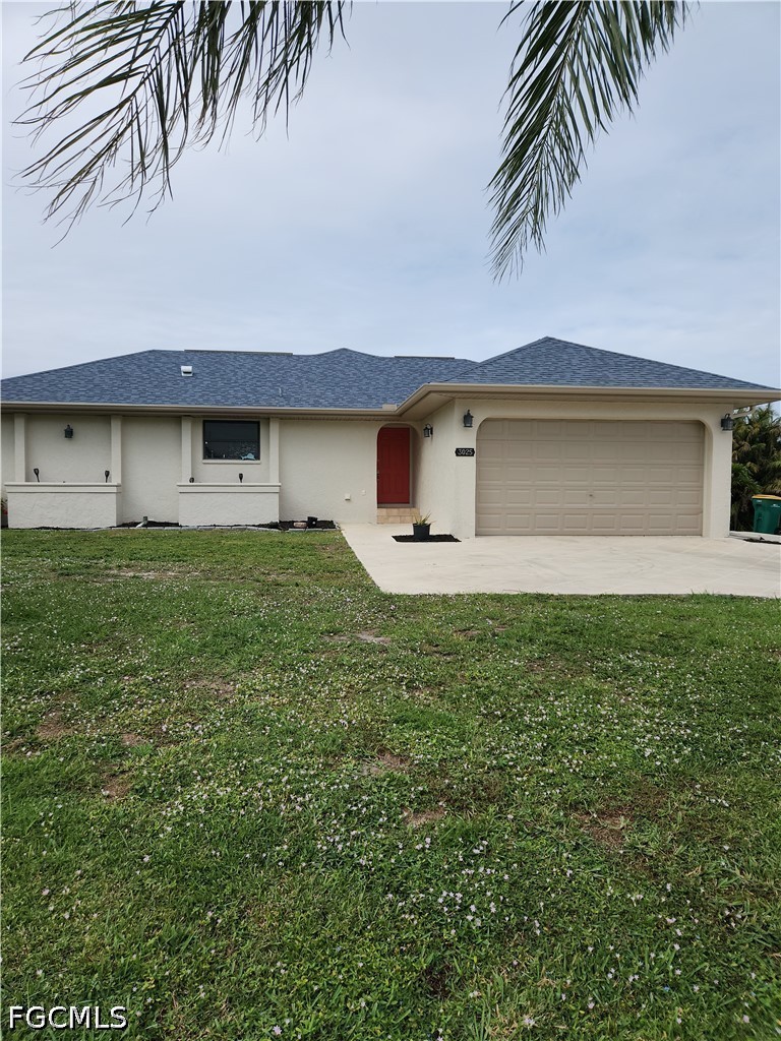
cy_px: 520
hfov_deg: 58.9
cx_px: 390
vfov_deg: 73.9
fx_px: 692
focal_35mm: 23
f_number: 1.8
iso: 20
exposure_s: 1/1650
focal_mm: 5.4
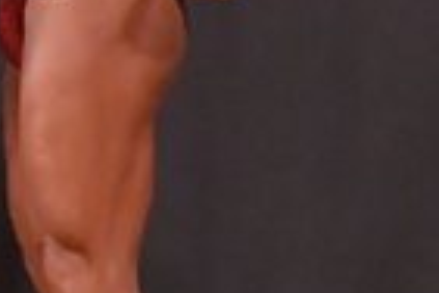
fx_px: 17059
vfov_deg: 1.0
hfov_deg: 1.5
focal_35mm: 1399
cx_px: 111
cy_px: -59
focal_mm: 170
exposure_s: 1/400
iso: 9000
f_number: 5.6
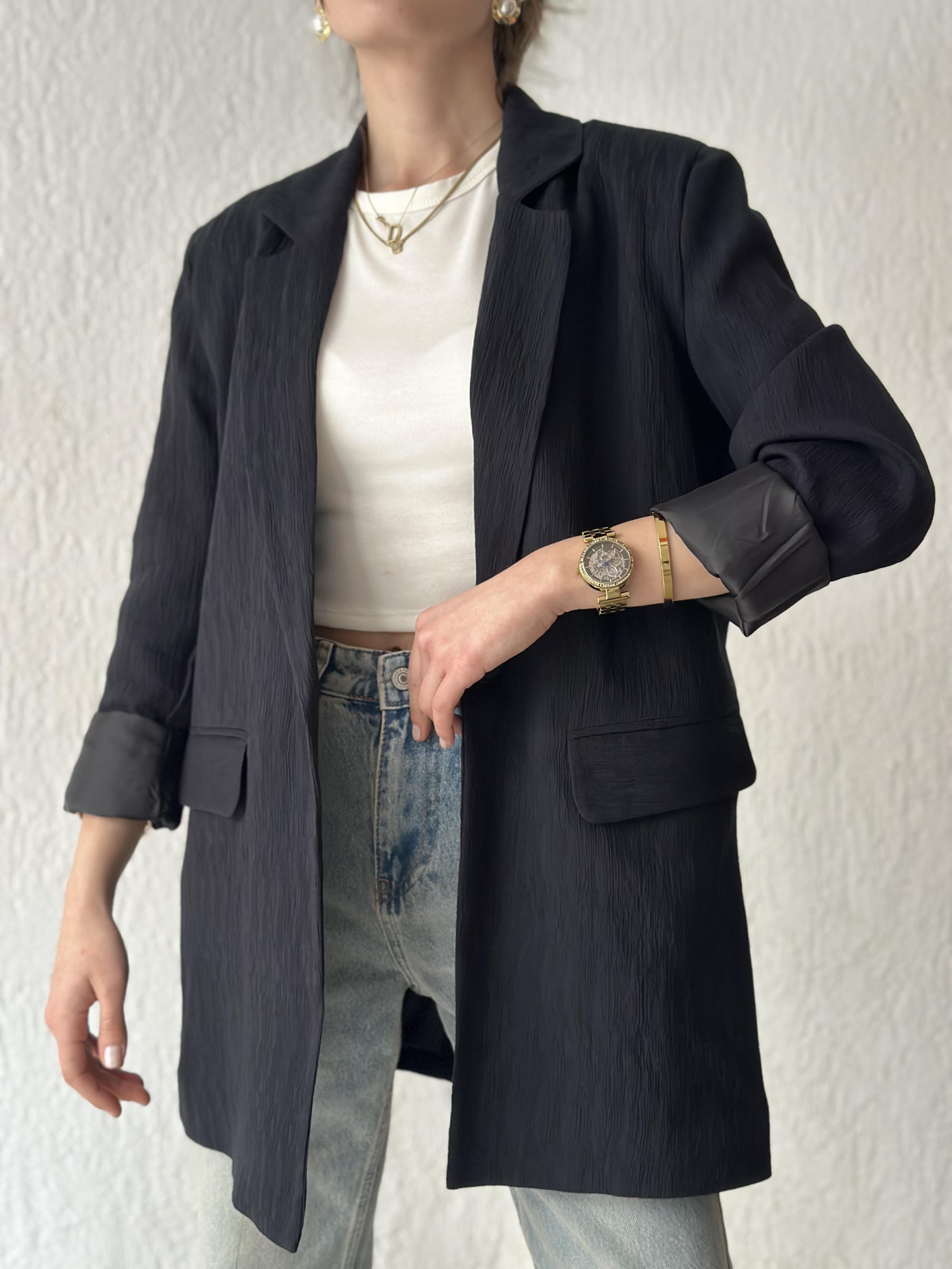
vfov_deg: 39.7
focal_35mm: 48
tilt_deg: -1.7
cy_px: 634
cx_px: 476
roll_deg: -0.7
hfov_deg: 30.3
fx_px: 1760
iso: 250
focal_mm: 6.86
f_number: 1.78
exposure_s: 1/60
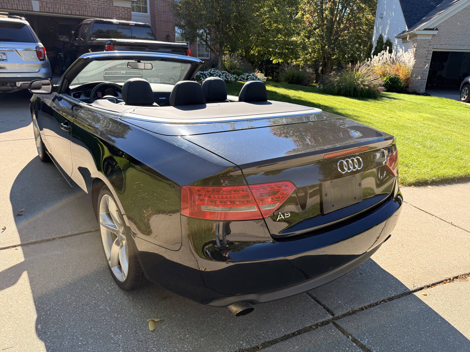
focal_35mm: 24
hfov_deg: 71.6
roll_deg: -2.4
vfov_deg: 56.8
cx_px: 235
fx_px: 326
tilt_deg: -17.9
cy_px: 176
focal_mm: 6.76
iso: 100
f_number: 1.78
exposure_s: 1/1770
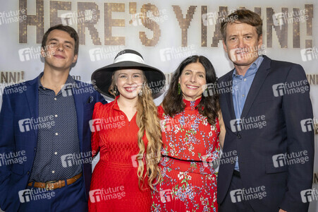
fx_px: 274
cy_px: 106
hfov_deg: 60.3
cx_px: 159
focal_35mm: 31
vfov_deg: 42.3
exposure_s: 1/200
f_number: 6.3
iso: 640
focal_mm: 31
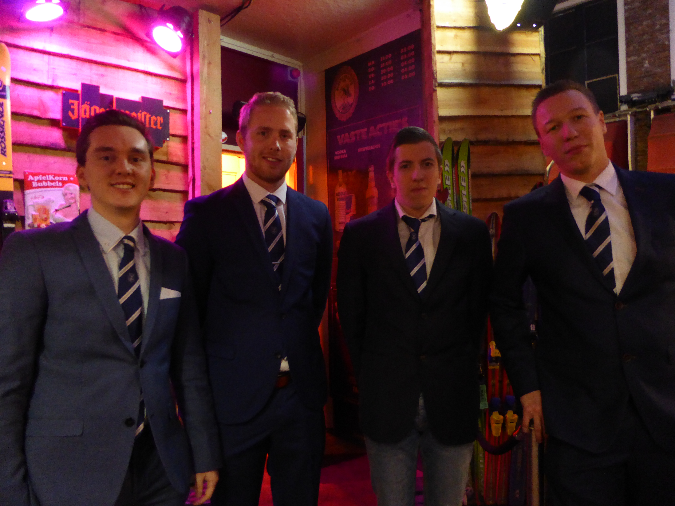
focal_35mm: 24
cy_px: 253
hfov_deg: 71.6
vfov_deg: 56.8
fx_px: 468
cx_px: 338
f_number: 3.3
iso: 640
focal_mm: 4.3
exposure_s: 1/4
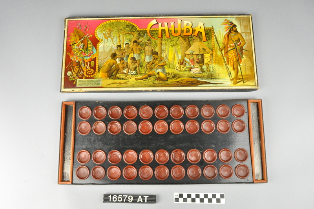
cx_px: 157
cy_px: 104
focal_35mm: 30
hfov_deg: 62.0
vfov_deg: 43.5
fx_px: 261
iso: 2000
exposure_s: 1/40
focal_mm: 20
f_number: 13
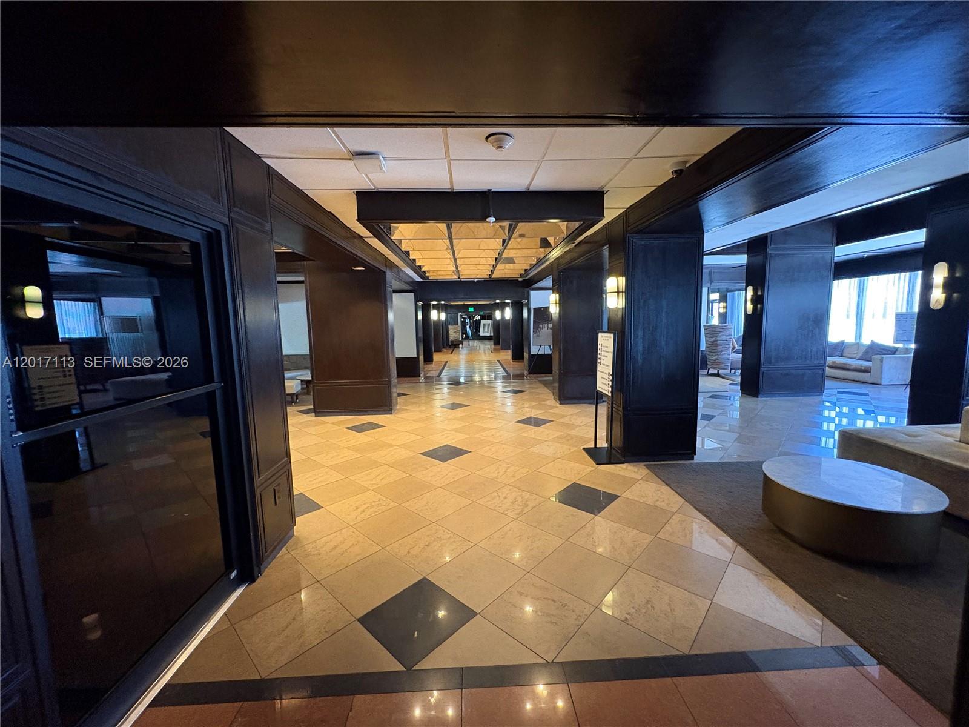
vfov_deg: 85.7
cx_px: 484
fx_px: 392
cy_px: 364
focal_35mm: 14
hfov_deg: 102.1
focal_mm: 2.22
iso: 800
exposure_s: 1/60
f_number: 2.2
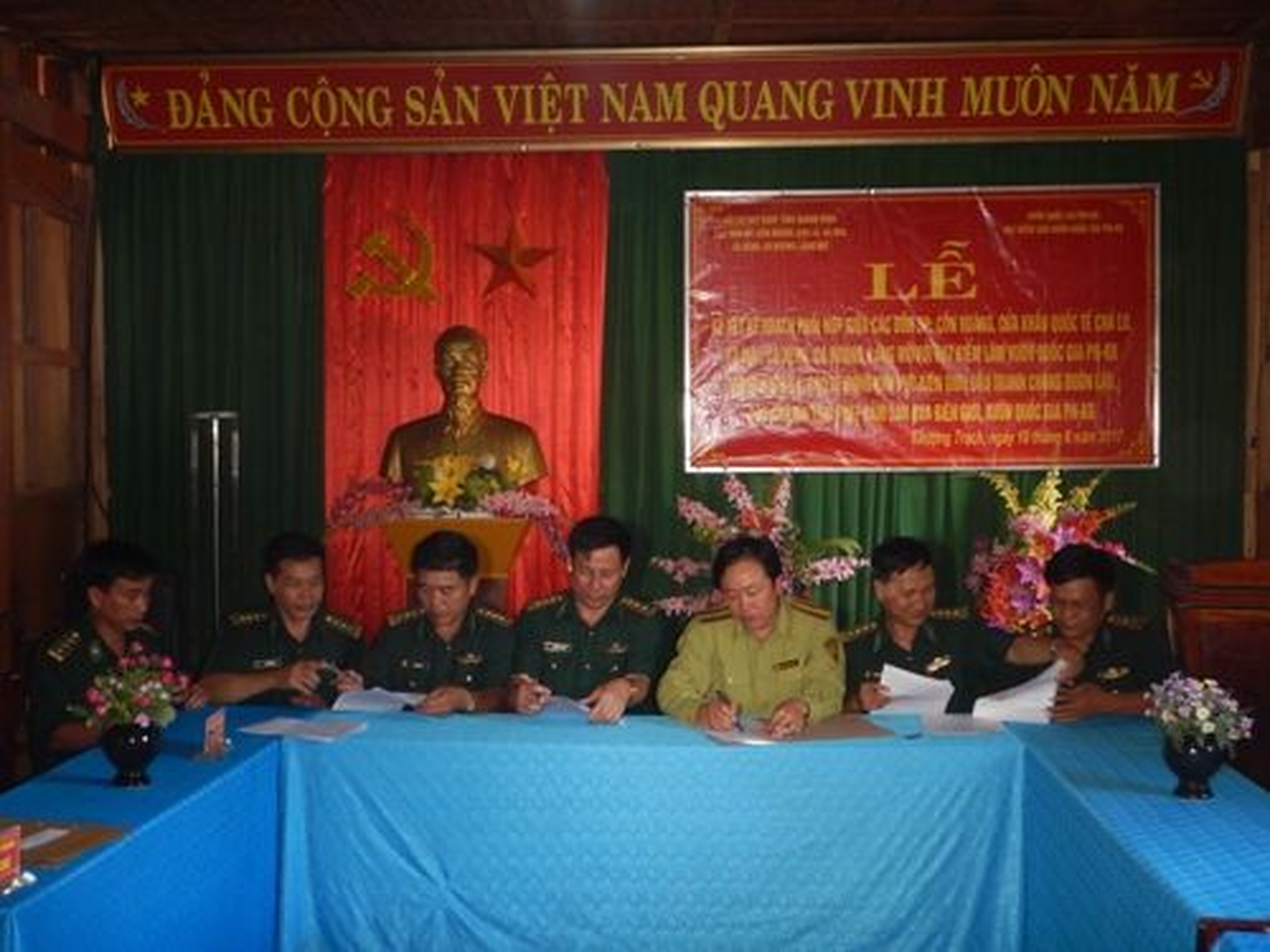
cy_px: 476
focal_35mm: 44
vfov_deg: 32.9
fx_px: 1614
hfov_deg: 42.9
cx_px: 635
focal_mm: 7.8
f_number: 4.3
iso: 500
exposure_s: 1/30
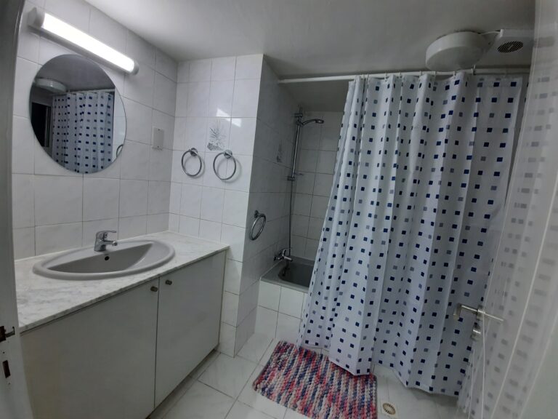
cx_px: 279
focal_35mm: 13
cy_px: 210
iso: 125
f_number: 2.2
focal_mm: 1.74
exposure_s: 1/50
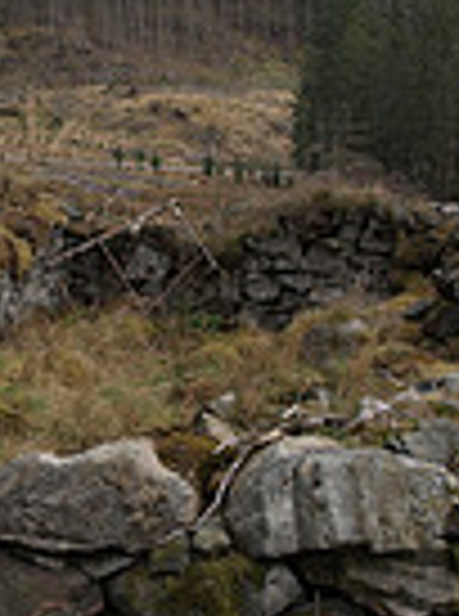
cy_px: 319
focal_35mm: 79
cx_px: -83
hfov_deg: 17.7
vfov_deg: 24.8
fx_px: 1403
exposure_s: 1/500
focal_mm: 12
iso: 200
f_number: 5.6
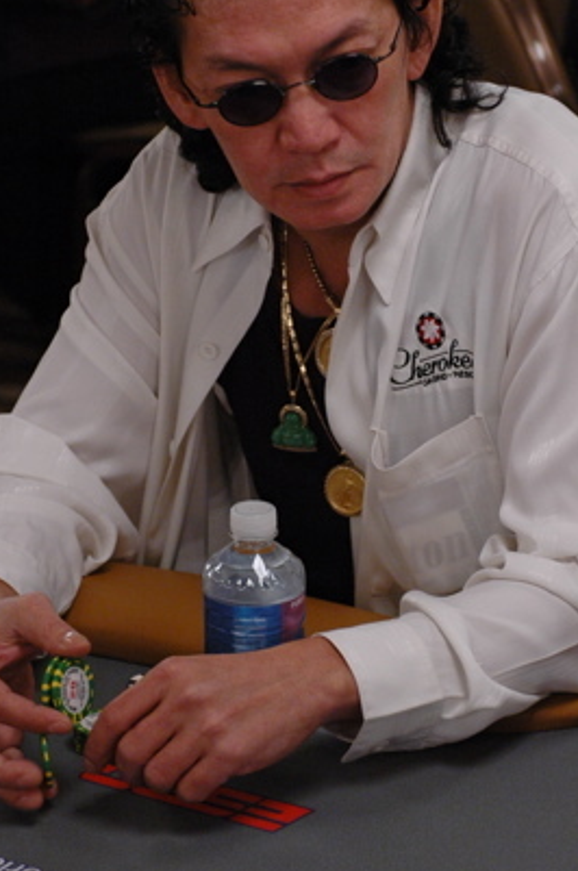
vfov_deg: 15.1
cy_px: 498
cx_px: 319
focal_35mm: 136
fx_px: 3286
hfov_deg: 10.1
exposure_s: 1/80
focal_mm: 52
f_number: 4
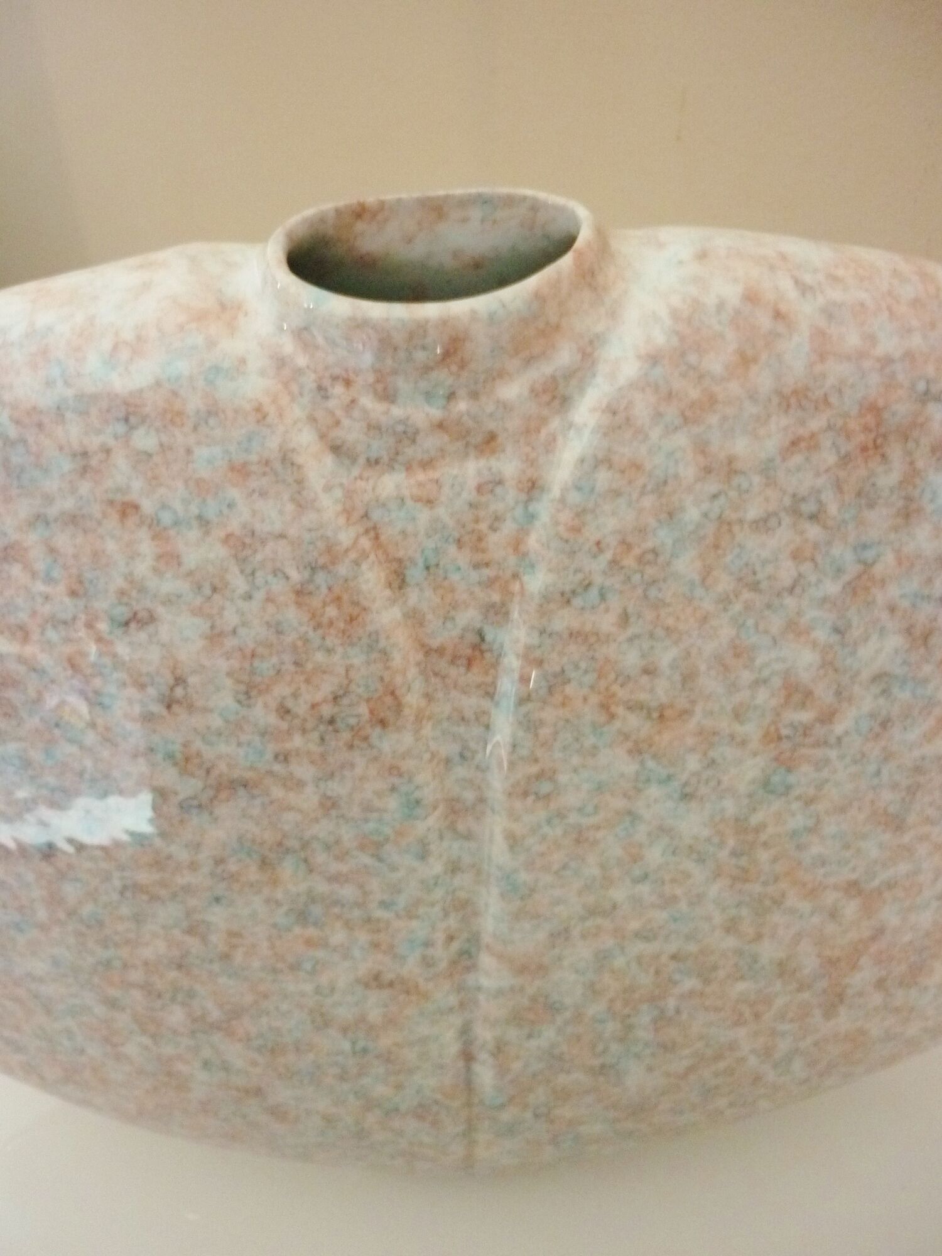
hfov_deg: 42.9
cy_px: 628
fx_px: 1197
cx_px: 471
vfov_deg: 55.4
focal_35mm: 33
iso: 400
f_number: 2.8
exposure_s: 1/8
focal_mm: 5.5
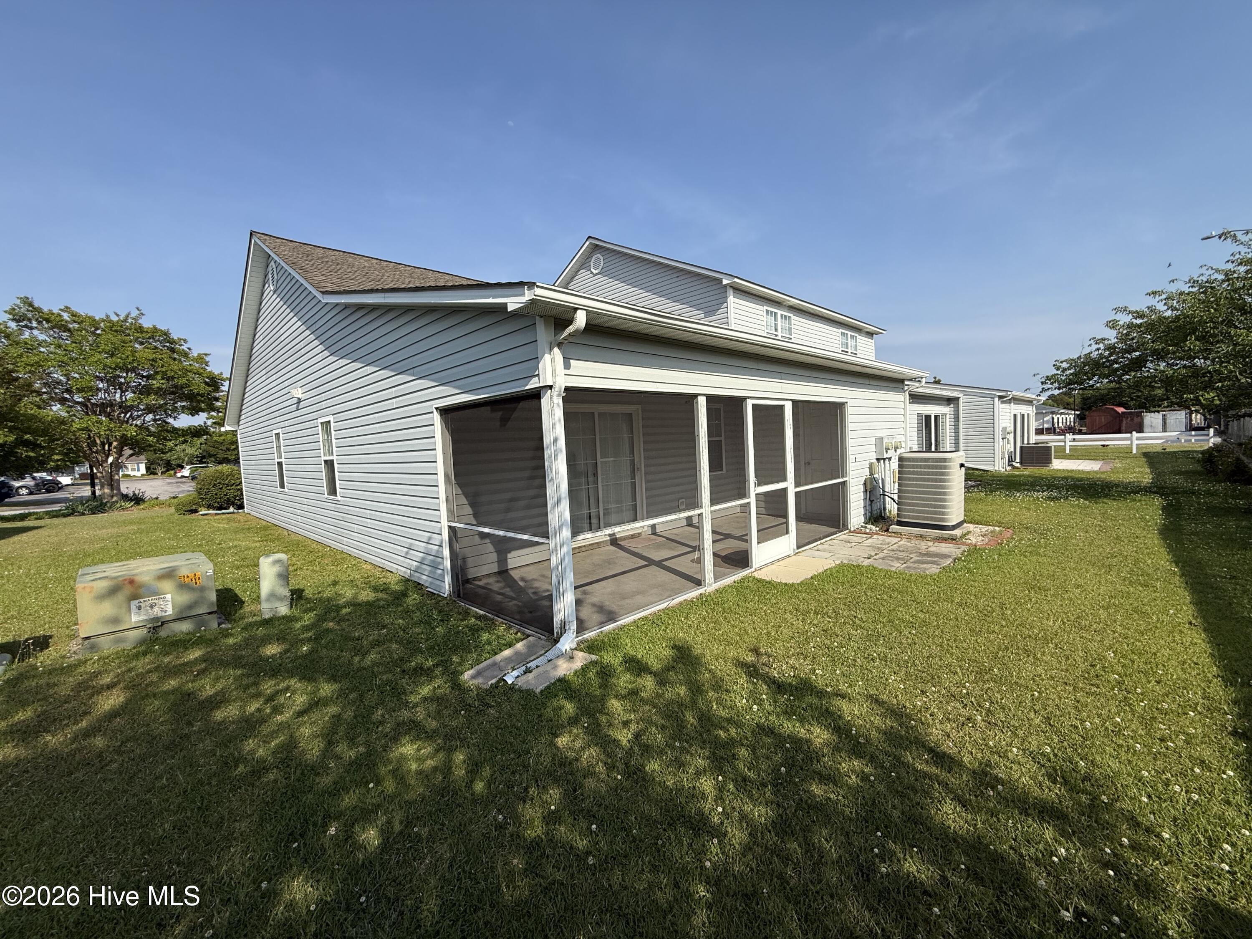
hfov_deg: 102.1
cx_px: 626
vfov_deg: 85.7
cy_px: 470
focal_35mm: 14
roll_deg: +5.2
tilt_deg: +0.6
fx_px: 506
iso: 50
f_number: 2.2
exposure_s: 1/2611
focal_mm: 2.22
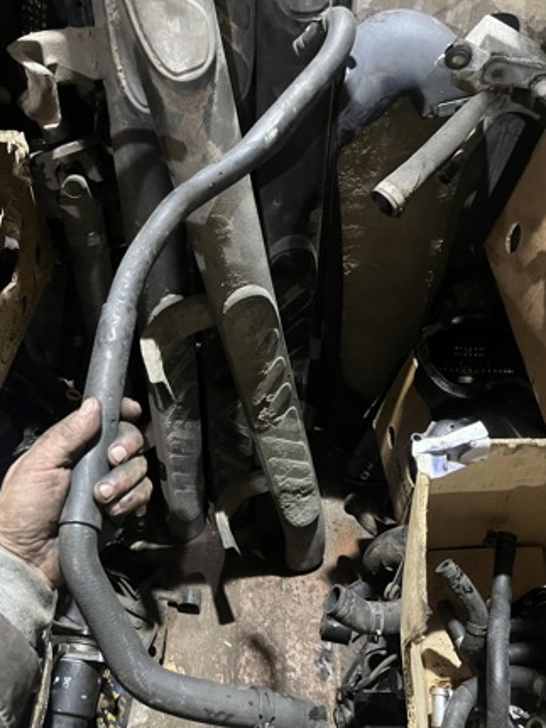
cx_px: 247
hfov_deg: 48.2
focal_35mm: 29
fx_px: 609
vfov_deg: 61.6
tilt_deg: -51.9
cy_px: 379
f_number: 1.6
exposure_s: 1/25
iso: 500
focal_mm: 5.1
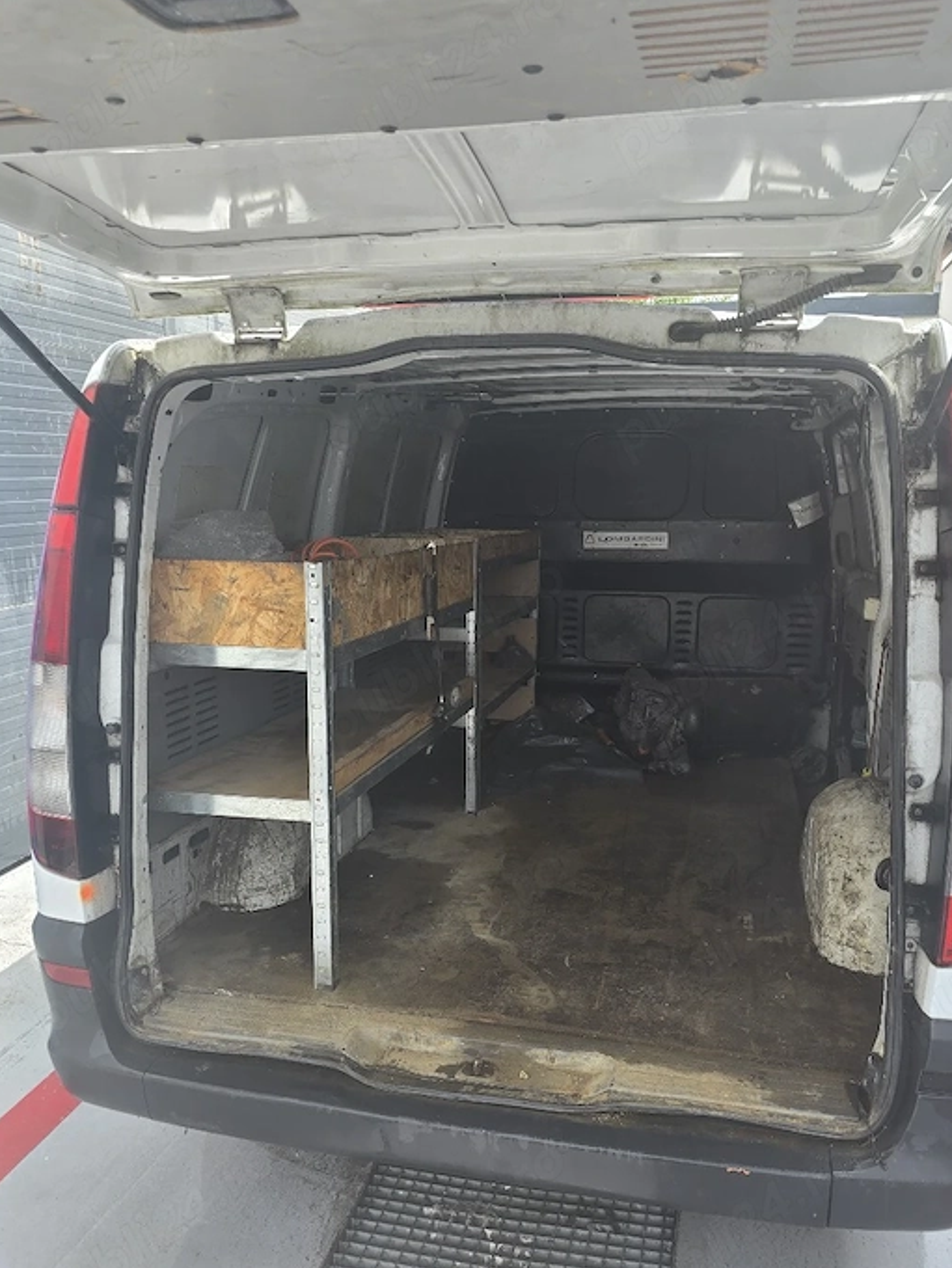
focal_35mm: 27
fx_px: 990
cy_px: 698
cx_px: 518
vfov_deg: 65.2
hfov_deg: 51.3
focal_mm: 6.3
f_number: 1.7
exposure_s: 1/182
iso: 12
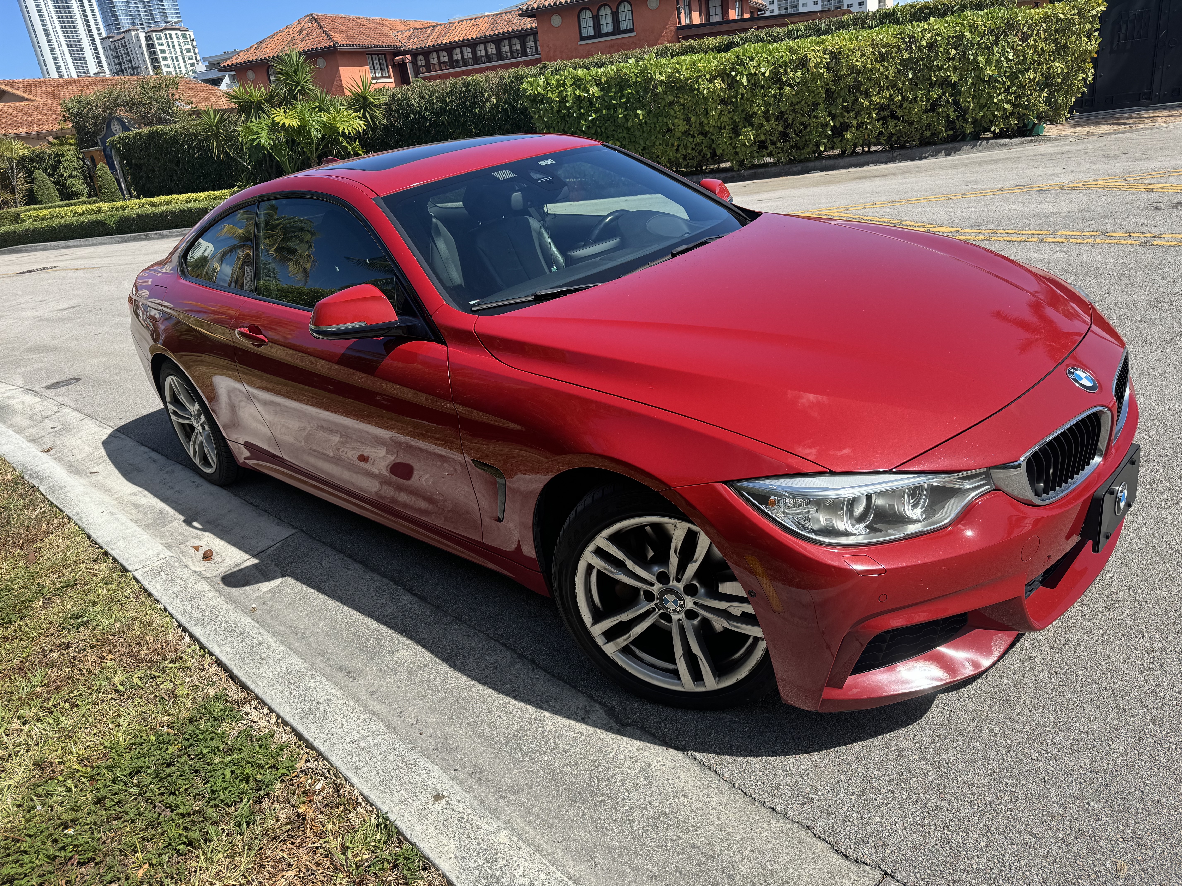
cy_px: 443
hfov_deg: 71.6
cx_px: 591
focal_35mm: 24
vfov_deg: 56.8
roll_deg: +7.4
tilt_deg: -22.6
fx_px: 820
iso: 80
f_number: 1.78
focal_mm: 6.76
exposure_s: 1/3096
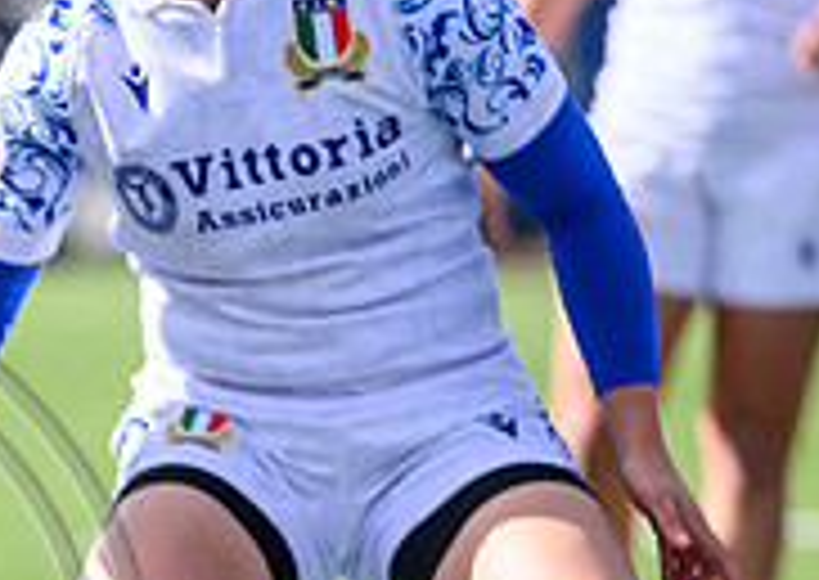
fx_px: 20323
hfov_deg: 2.3
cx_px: -530
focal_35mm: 876
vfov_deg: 1.6
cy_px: 1002
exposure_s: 1/4000
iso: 500
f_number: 3.2
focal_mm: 200
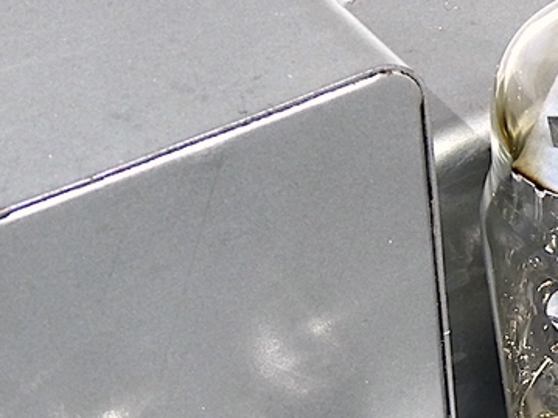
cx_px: 598
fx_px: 3191
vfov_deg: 7.5
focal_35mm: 198
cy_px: 354
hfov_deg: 9.9
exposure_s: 1/3.2
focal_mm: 13.2
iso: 200
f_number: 4.6
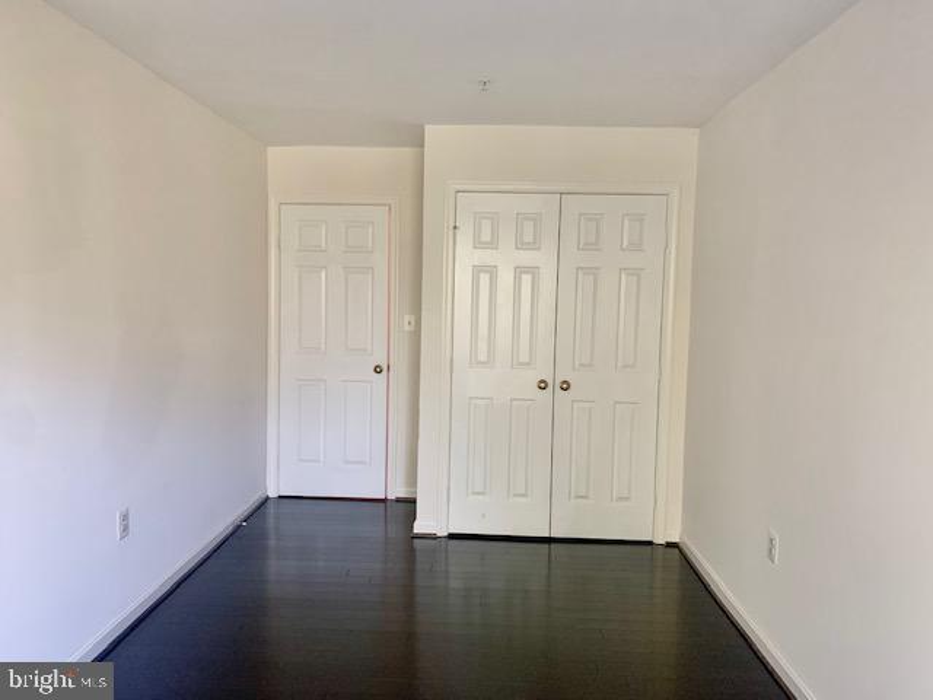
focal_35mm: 26
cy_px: 350
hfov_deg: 67.3
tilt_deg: -4.1
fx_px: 701
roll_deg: -0.8
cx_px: 466
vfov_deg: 53.1
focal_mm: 4.25
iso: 250
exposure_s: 1/60
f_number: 1.8
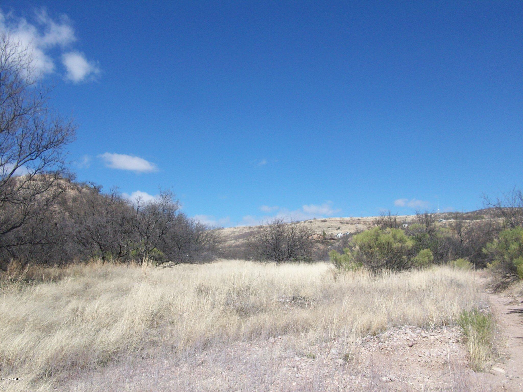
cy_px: 196
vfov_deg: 41.8
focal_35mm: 34
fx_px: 514
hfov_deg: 54.0
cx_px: 262
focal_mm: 5.7
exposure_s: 1/376
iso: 64
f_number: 5.5
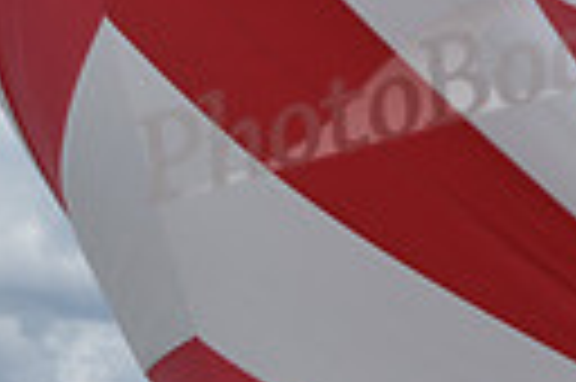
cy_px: 672
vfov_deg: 2.7
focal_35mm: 507
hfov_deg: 4.0
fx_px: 8102
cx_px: 1008
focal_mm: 112
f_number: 11
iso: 250
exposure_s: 1/800
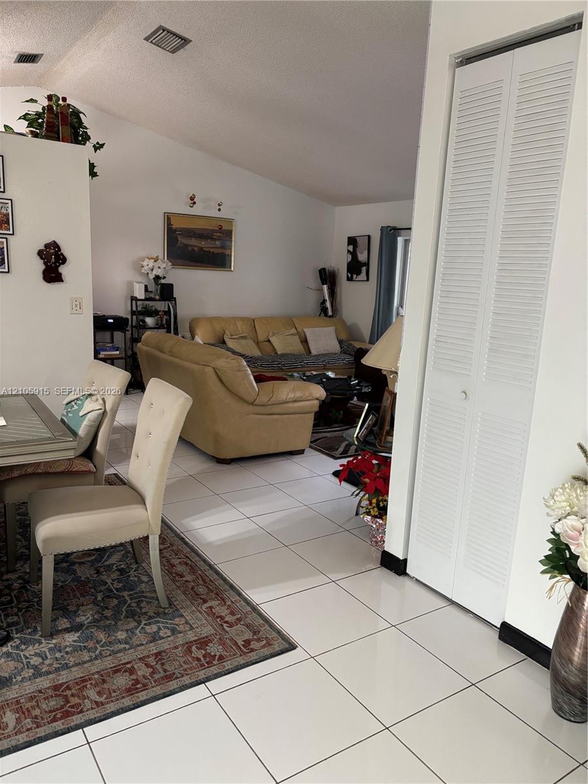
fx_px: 589
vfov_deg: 67.3
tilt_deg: -11.7
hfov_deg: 53.1
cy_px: 392
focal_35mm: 26
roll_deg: -3.8
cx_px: 294
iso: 320
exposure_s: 1/60
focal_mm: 5.96
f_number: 1.6
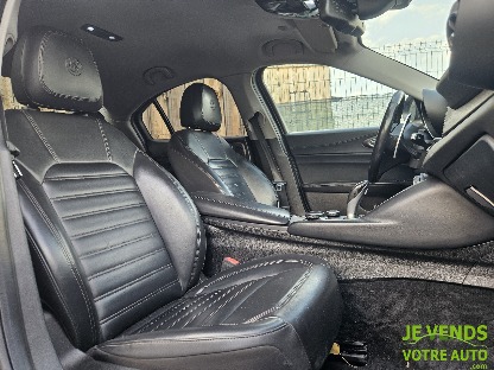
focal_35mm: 23
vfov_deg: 58.9
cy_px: 185
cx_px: 247
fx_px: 328
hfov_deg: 73.9
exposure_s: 1/180
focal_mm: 5.4
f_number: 1.8
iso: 125
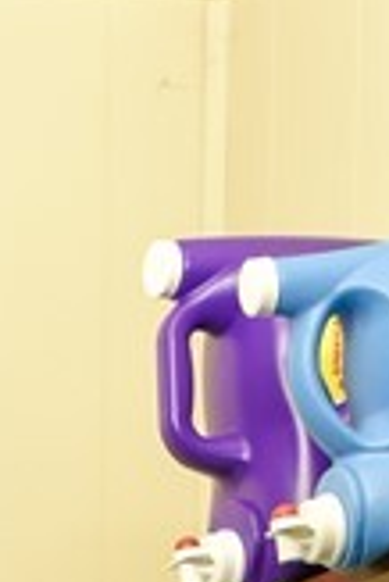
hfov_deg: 6.3
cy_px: 1514
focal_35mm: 213
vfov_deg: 8.6
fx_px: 3445
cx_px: -293
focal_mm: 32
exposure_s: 1/40
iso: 1600
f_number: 3.5
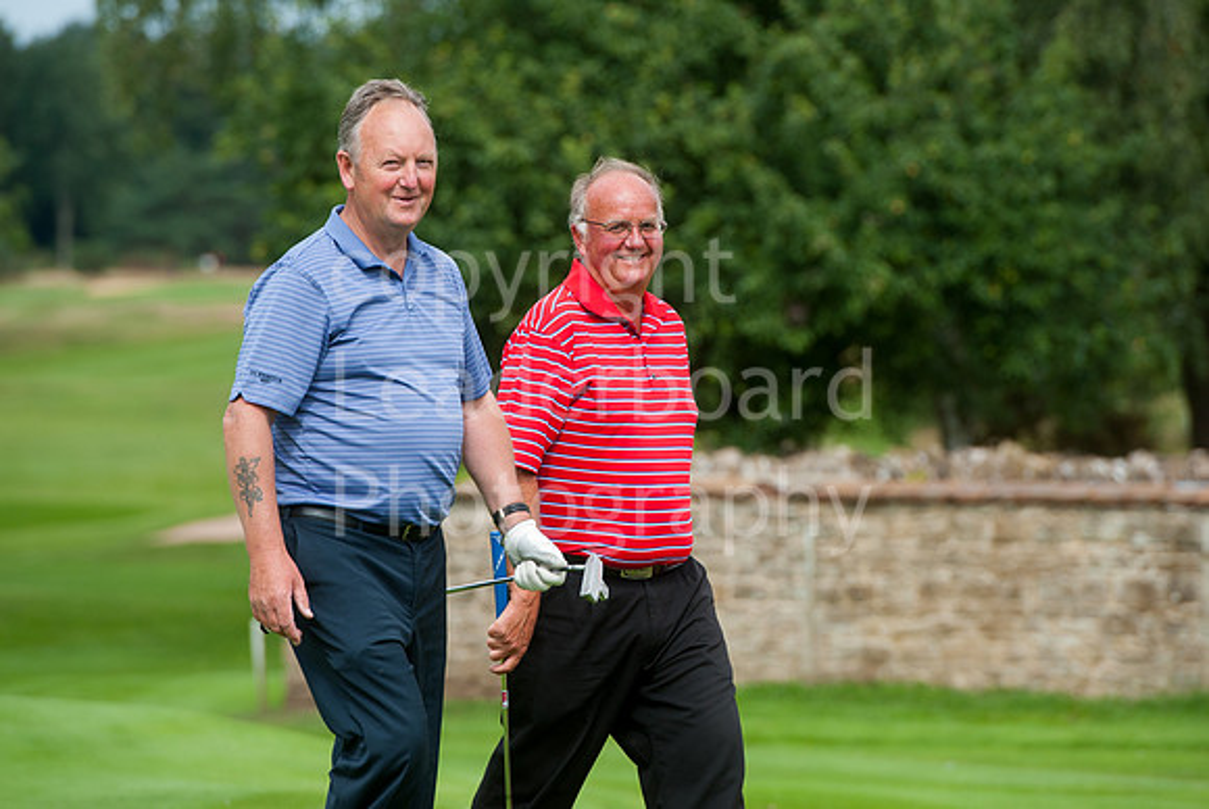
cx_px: 623
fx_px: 8163
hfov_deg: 8.5
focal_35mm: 243
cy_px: 350
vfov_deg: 5.7
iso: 400
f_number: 5.6
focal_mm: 200
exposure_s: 1/1600
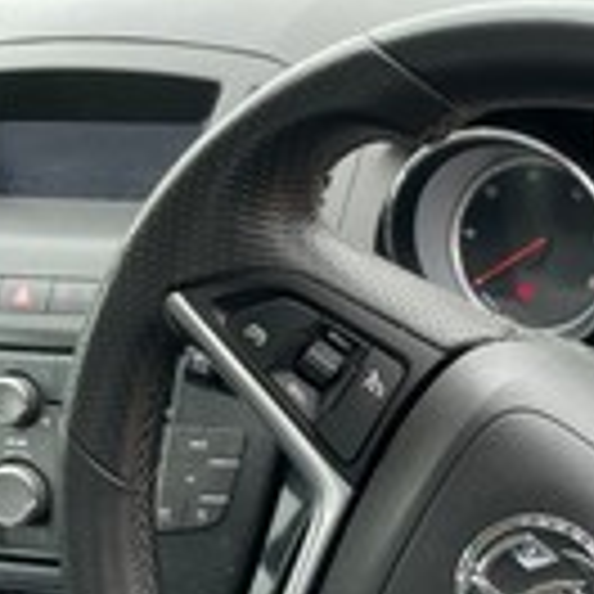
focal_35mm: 61
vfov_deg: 27.1
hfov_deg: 25.9
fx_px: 1184
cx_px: 662
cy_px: 540
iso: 50
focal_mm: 4.2
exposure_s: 1/121
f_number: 1.6
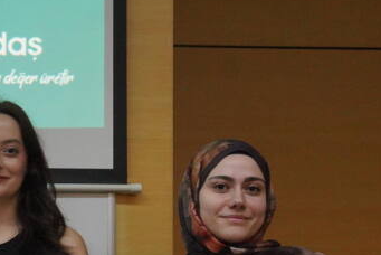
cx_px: -97
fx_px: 1176
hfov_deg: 17.4
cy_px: 267
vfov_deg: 12.2
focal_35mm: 111
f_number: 5
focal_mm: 37
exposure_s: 1/100
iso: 4000
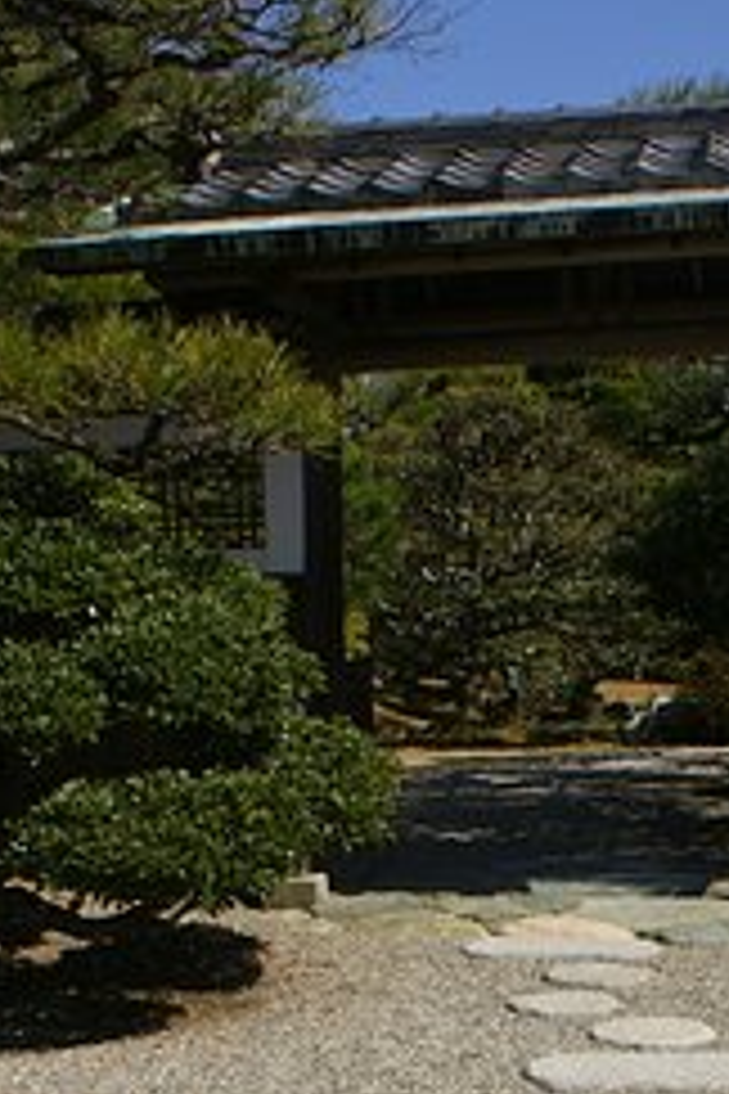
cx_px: 538
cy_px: 1103
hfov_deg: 23.6
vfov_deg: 32.2
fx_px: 1731
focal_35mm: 57
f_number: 9
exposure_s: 1/640
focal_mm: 18
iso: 200
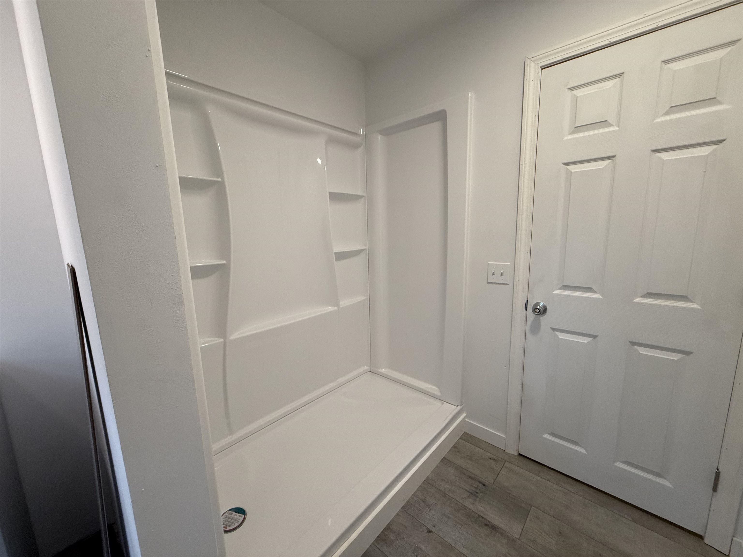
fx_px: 300
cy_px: 278
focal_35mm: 14
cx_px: 372
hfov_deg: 102.1
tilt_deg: -9.5
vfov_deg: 85.7
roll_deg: +1.3
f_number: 2.2
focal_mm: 2.22
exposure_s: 1/120
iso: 200
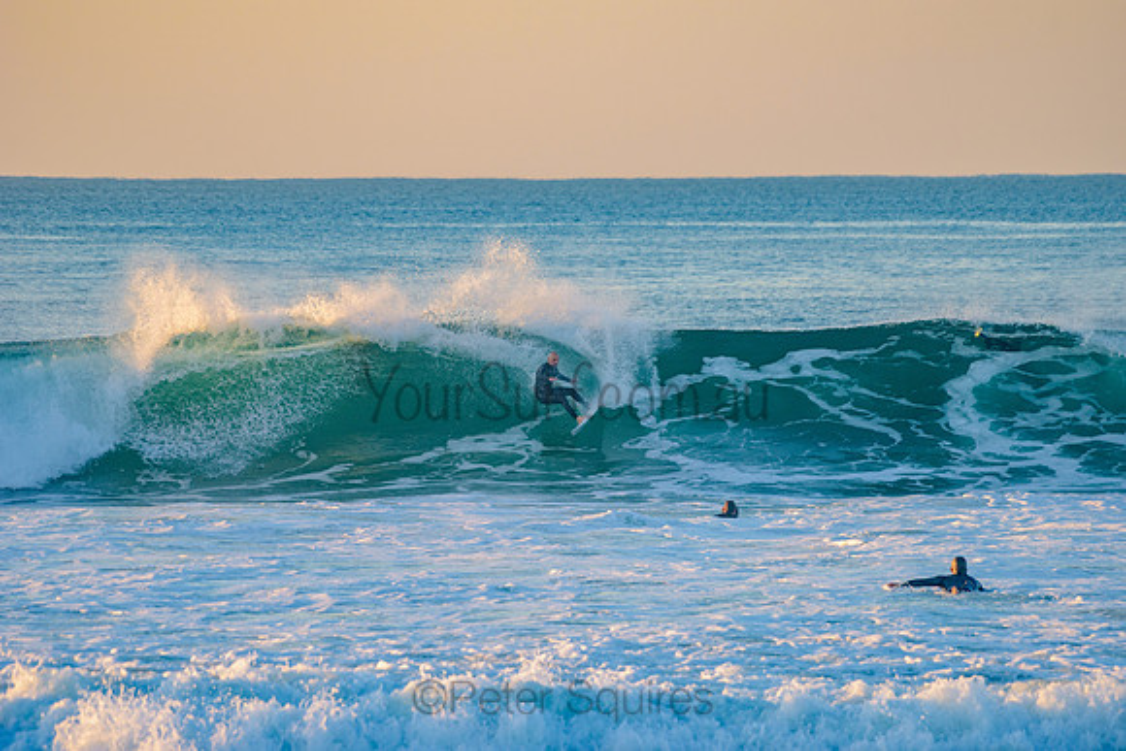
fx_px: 8759
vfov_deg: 4.9
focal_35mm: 280
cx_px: 563
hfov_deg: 7.4
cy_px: 376
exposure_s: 1/400
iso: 180
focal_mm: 280
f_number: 5.6
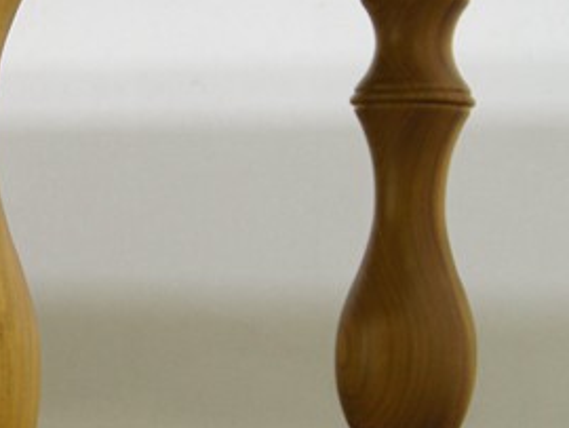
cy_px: 198
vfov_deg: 11.6
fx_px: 2106
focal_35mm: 128
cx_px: 66
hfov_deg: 15.2
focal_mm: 30
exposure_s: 1/80
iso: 400
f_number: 4.5
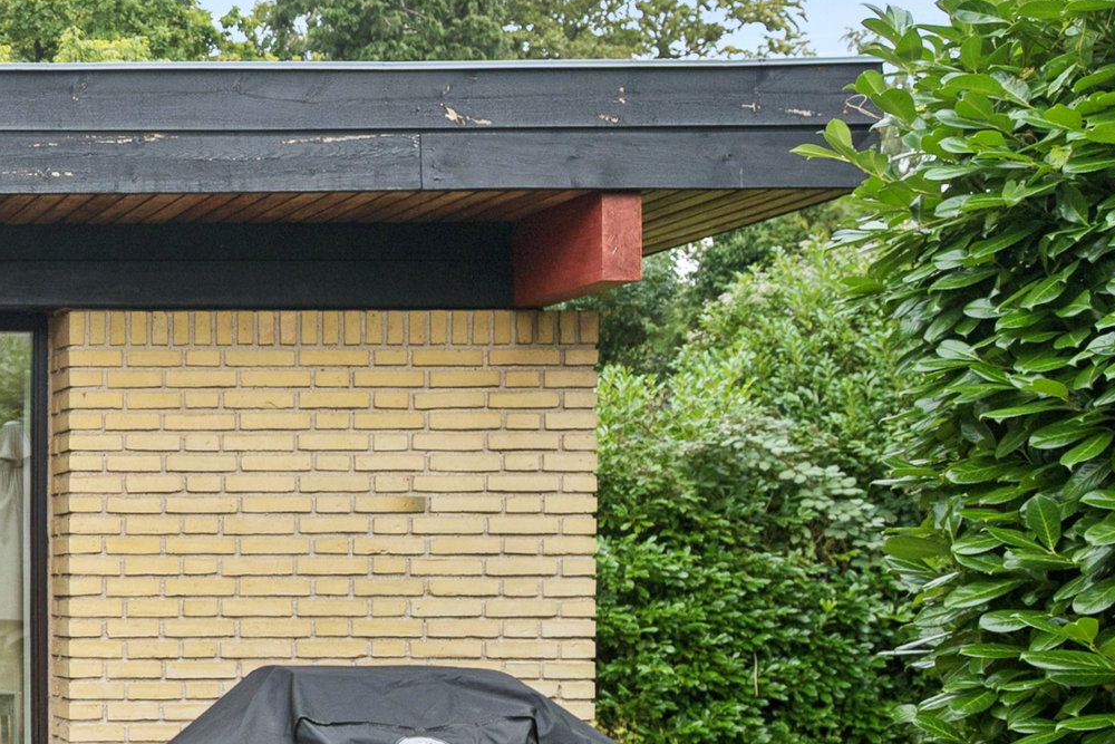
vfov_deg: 24.7
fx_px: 1673
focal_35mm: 54
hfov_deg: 27.8
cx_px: -469
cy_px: 592
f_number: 4
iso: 400
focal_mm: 18
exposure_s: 1/640
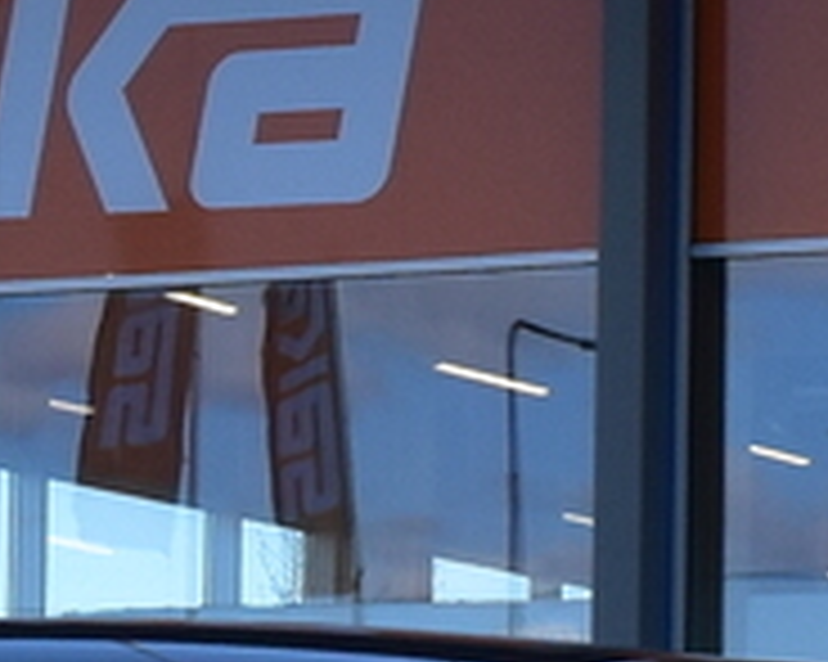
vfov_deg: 5.9
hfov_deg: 7.3
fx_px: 6371
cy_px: 977
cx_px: -360
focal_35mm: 260
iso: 400
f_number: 11
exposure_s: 1/350
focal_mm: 21
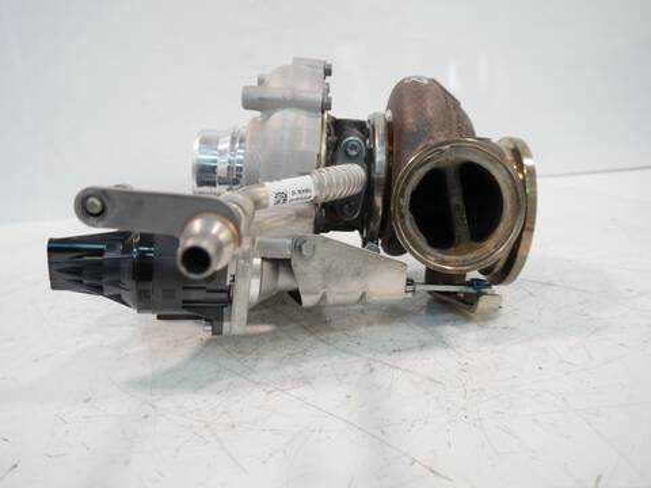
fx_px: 527
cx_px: 326
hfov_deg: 63.4
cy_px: 244
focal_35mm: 28
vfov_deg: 49.7
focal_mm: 14
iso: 500
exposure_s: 1/60
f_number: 3.5
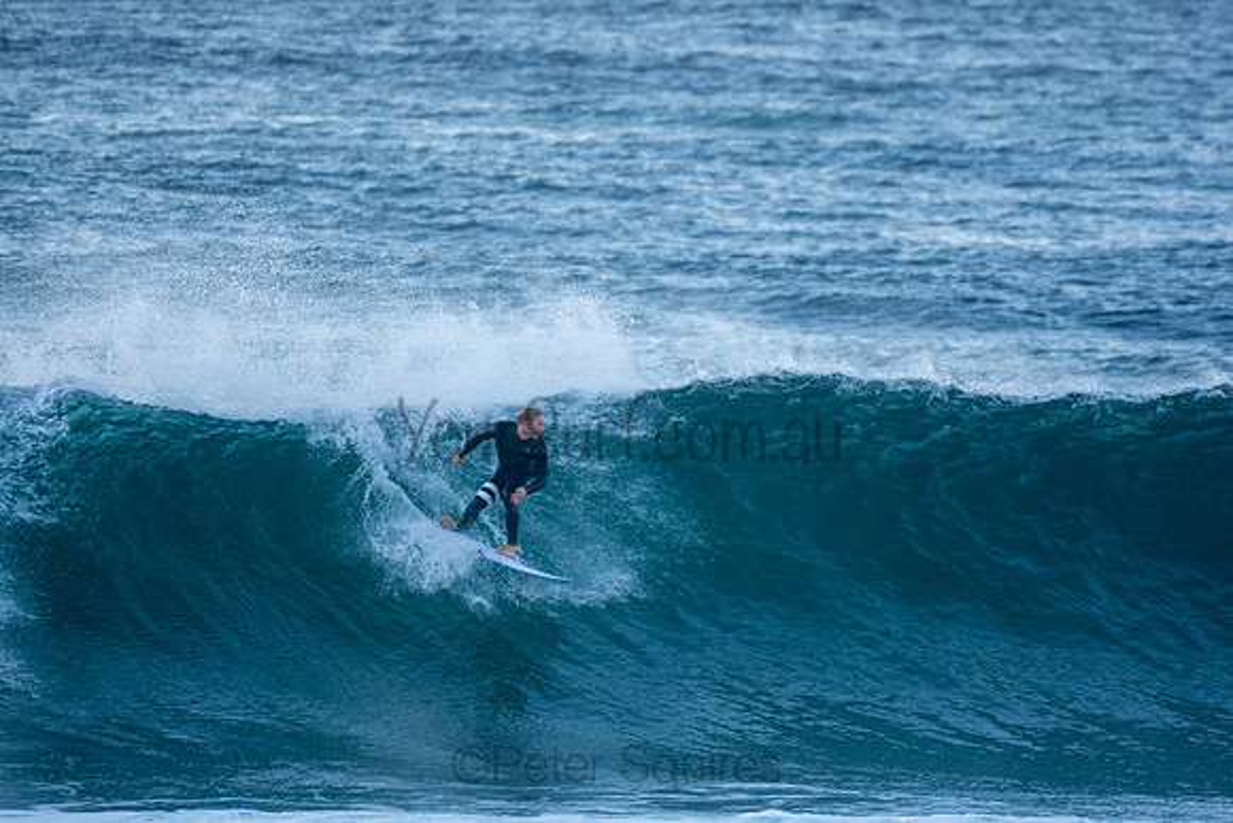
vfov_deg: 1.8
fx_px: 25692
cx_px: 616
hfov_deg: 2.7
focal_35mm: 750
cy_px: 412
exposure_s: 1/400
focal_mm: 500
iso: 450
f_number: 5.6
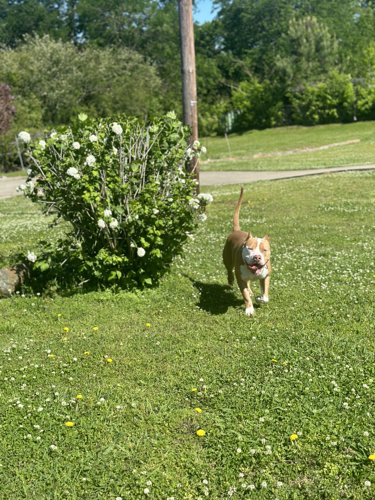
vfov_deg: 39.7
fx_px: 693
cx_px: 188
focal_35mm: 48
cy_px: 250
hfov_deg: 30.3
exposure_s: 1/3472
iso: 100
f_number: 1.78
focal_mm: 6.86
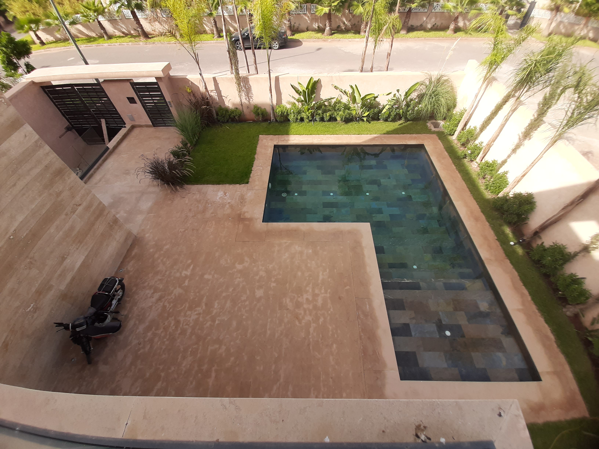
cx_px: 300
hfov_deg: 106.2
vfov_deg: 89.9
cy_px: 224
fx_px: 225
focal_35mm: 13
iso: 40
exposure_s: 1/501
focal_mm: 1.42
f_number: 2.2
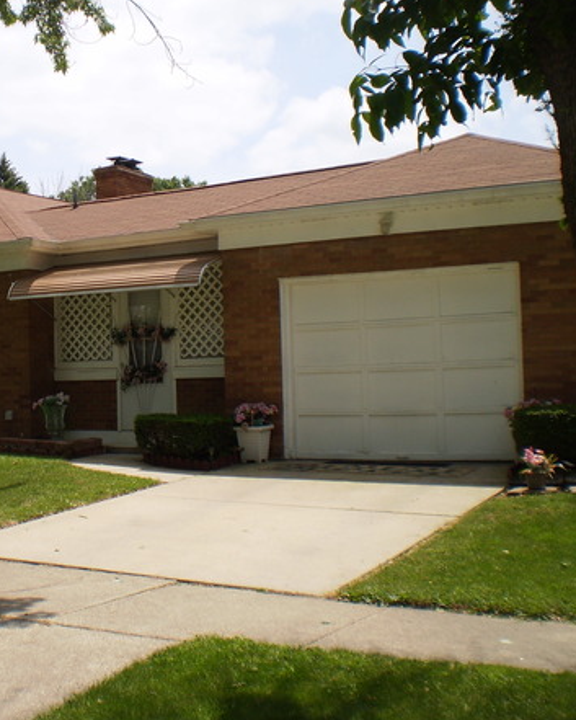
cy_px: 367
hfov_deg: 28.6
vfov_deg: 36.6
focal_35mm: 51
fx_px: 1086
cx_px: 64
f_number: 4.6
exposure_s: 1/640
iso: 64
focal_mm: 6.3
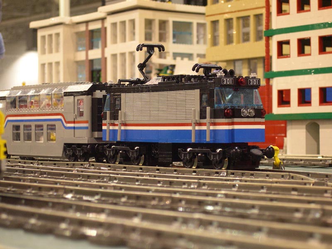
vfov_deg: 13.0
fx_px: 1093
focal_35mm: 114
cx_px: 166
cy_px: 124
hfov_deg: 17.3
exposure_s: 1/4.2
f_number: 4.9
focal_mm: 24
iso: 321
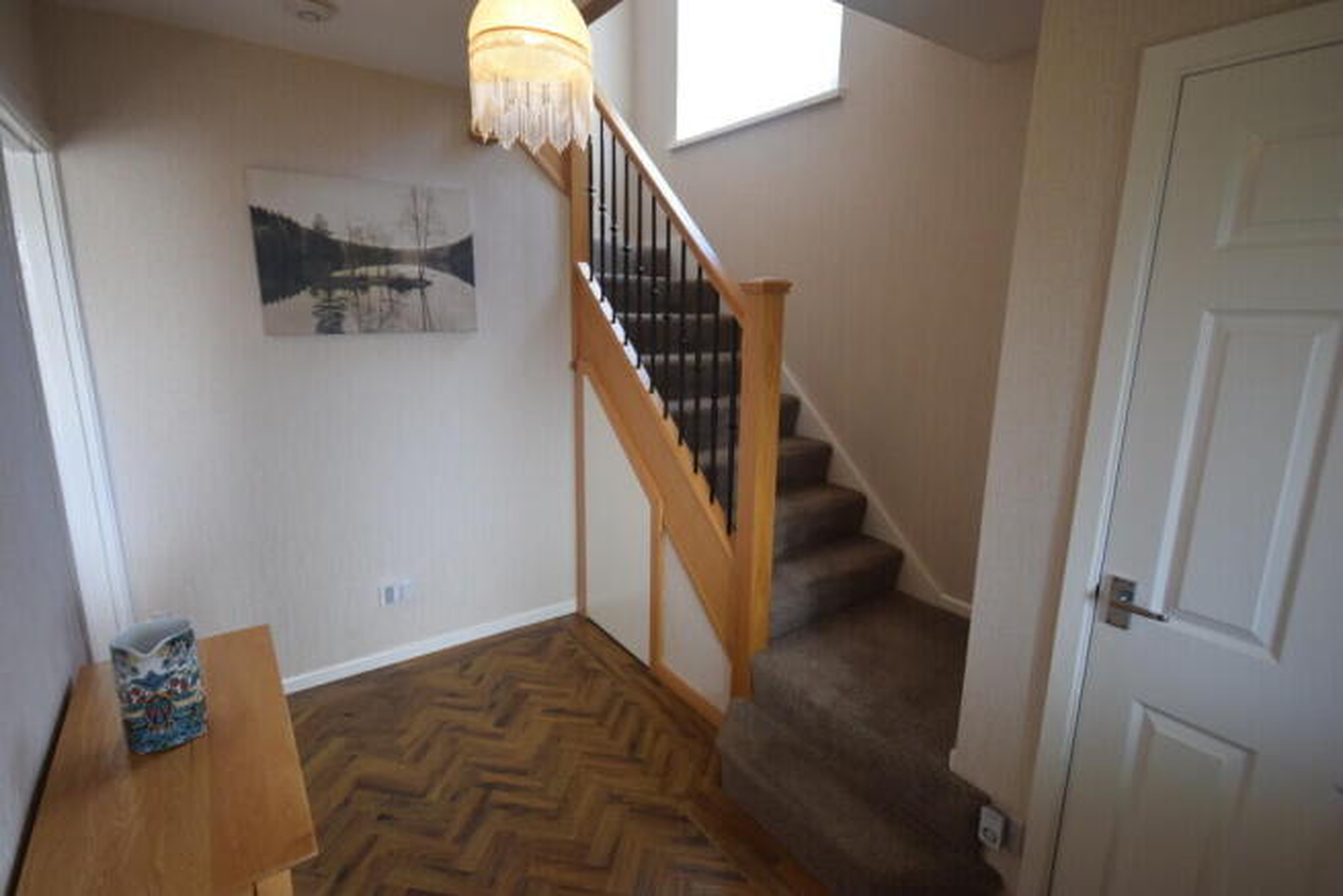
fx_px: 644
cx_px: 672
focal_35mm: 17
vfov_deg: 69.7
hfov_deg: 92.4
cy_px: 448
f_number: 4.2
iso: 560
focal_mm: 11.5
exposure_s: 1/60
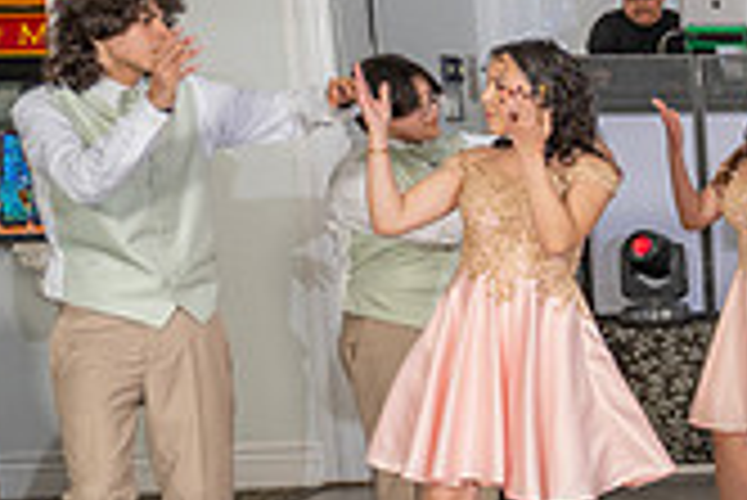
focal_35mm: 101
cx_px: 1404
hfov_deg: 16.4
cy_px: 453
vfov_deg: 13.5
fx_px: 2098
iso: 500
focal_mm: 24
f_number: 3.5
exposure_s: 1/160
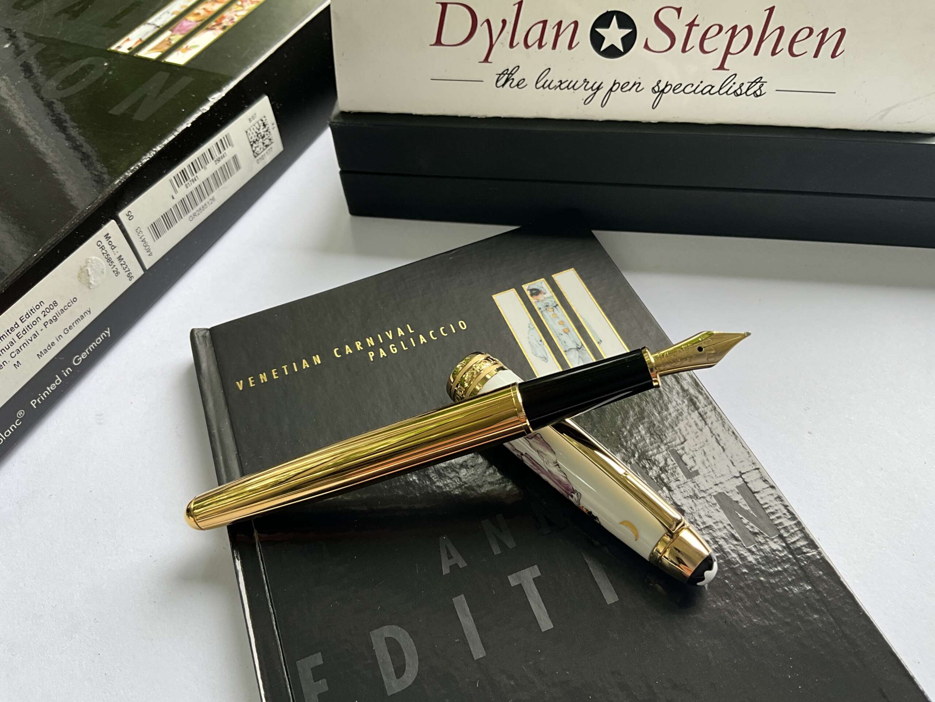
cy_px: 351
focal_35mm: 29
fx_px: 783
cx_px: 468
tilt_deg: -51.2
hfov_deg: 61.7
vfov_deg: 48.2
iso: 25
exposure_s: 1/122
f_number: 1.8
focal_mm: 3
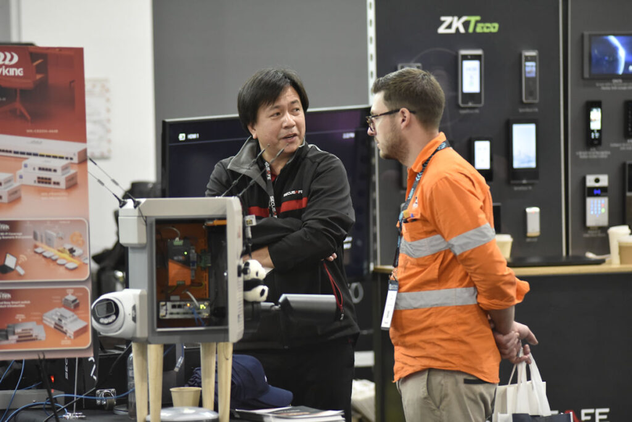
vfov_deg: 7.6
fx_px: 3162
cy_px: 211
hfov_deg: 11.4
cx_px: 316
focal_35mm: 180
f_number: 2.8
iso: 4500
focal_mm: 180
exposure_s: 1/500
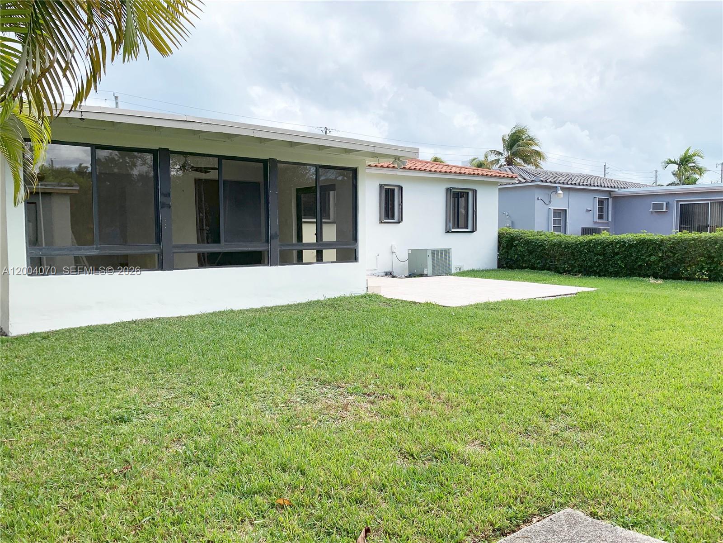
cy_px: 272
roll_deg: +0.2
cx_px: 362
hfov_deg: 67.3
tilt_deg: -4.8
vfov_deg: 53.1
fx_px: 543
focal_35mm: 26
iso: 25
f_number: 1.8
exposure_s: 1/1634
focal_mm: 4.25
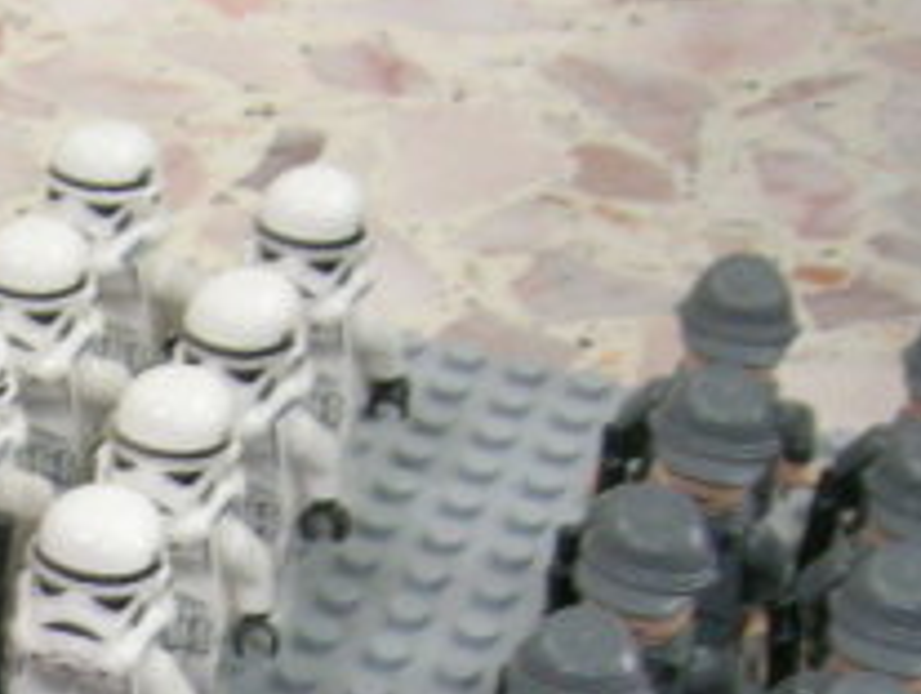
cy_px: 921
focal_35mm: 108
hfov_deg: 17.0
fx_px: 2878
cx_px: -325
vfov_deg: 13.2
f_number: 4.8
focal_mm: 5.4
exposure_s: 1/2.9
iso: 200
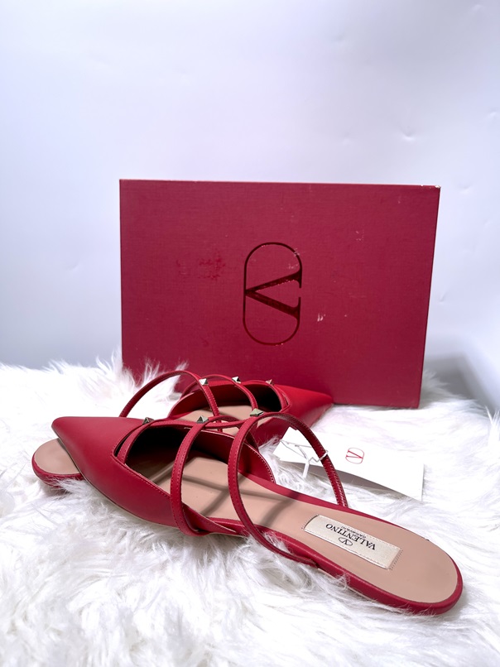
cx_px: 250
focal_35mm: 25
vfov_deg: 69.4
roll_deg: -0.7
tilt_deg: -15.5
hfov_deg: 54.9
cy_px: 334
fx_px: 482
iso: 32
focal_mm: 5.1
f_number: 1.6
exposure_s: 1/801
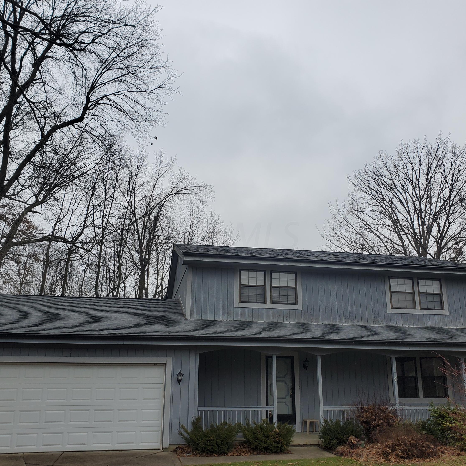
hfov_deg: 52.5
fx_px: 472
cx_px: 236
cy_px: 235
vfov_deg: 52.5
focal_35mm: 31
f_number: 2.4
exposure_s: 1/575
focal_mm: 4.3
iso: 50
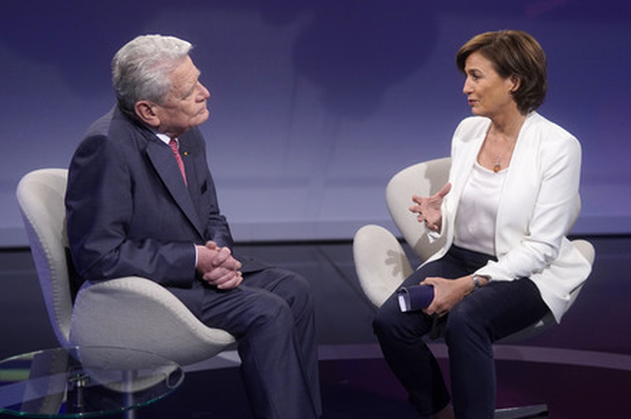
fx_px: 805
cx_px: 317
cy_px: 209
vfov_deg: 29.2
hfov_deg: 42.8
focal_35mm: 46
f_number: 1.6
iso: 640
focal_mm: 30
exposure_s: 1/500
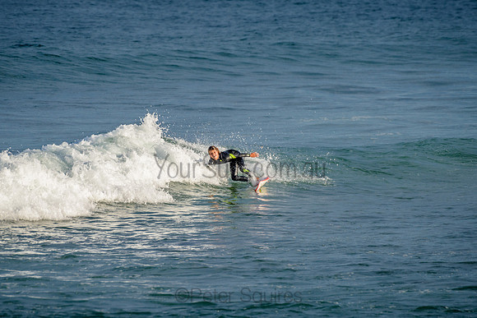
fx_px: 8111
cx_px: 238
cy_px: 159
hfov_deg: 3.4
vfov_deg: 2.2
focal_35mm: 612
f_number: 5.6
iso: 160
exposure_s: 1/1250
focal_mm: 500
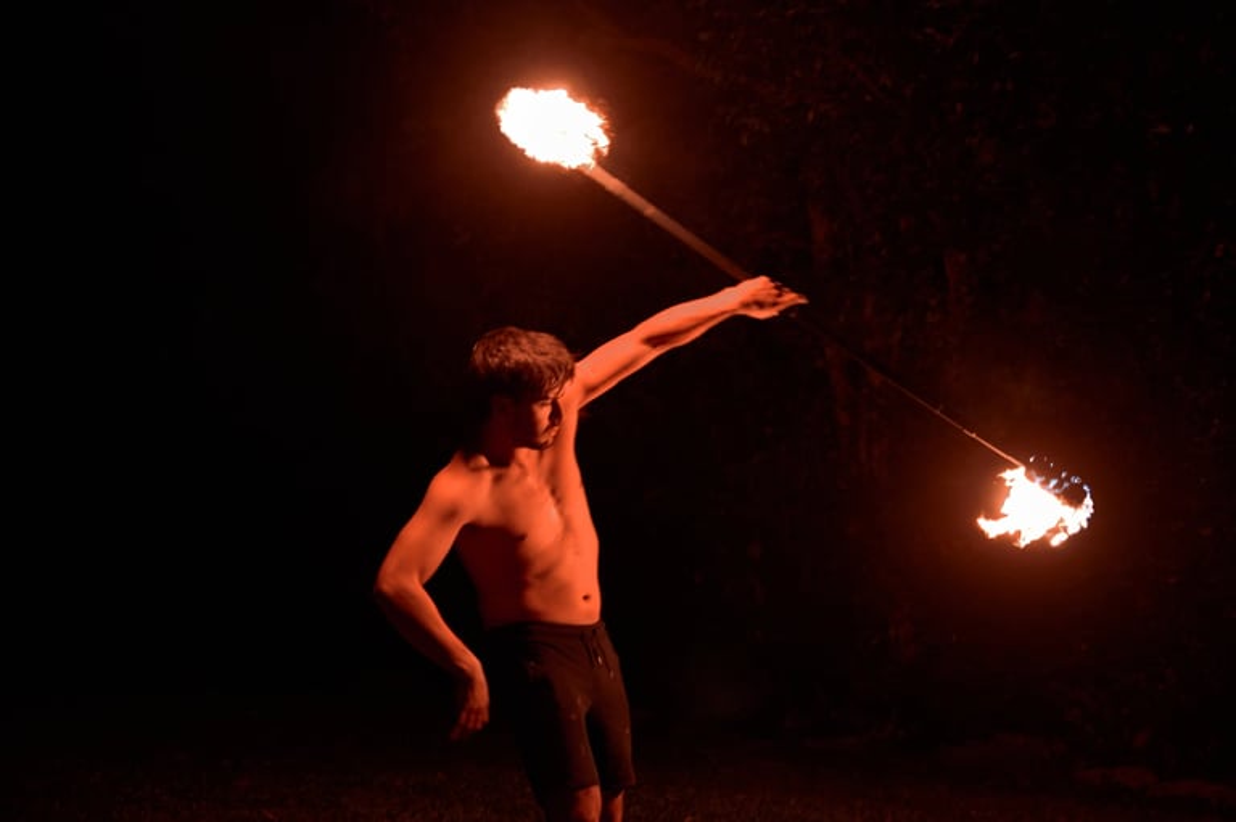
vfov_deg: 22.6
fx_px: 2059
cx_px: 618
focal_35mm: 60
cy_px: 411
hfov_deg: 33.4
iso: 3200
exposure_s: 1/125
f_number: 2
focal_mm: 40
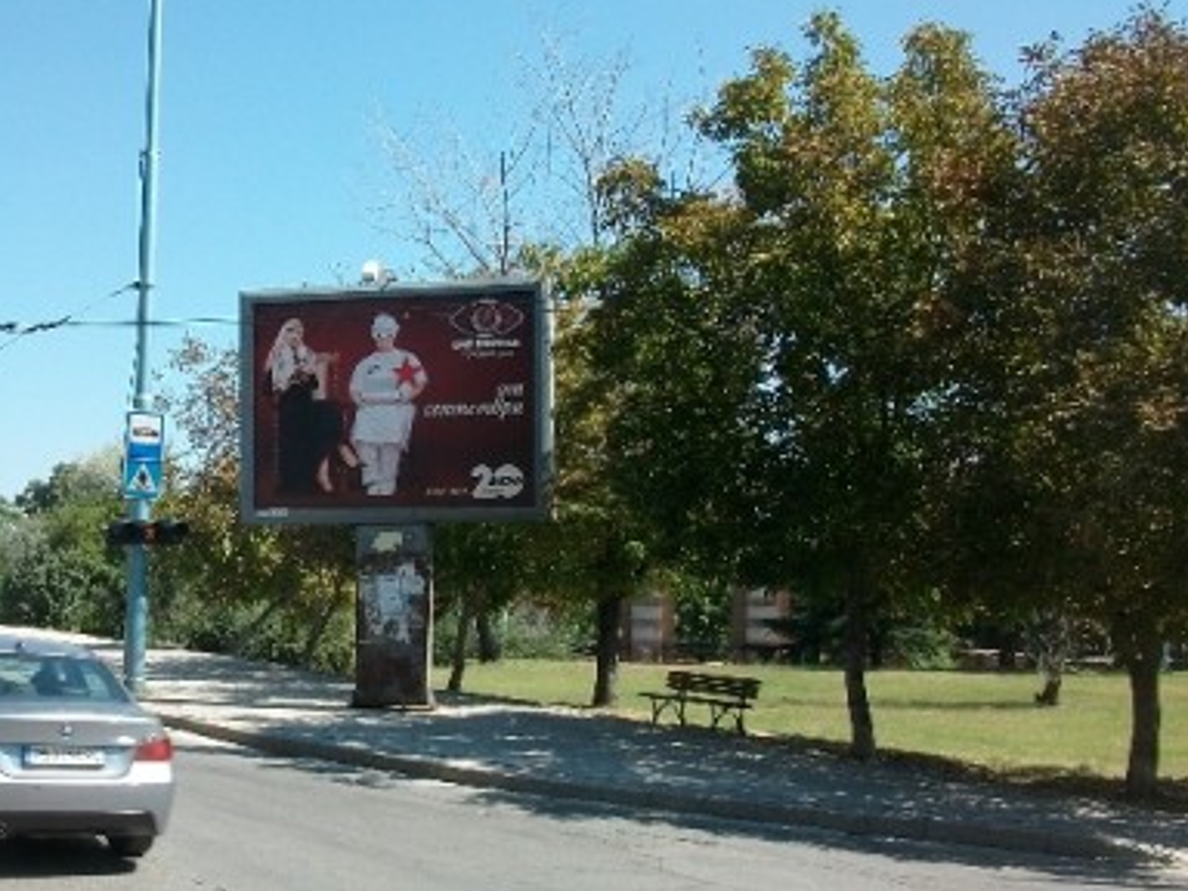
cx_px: 300
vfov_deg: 29.1
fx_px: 1716
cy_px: 476
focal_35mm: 50
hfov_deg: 37.3
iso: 80
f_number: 5.5
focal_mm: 5.7
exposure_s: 1/224
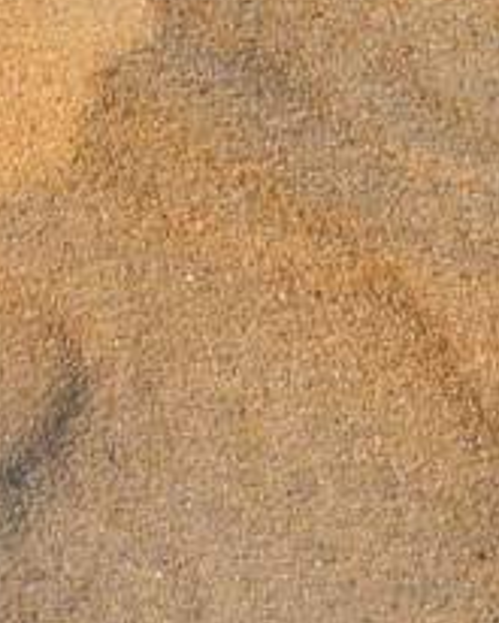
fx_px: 9814
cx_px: -1963
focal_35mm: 532
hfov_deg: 2.8
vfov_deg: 3.5
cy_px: -1372
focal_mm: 38
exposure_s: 1/250
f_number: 8
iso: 100
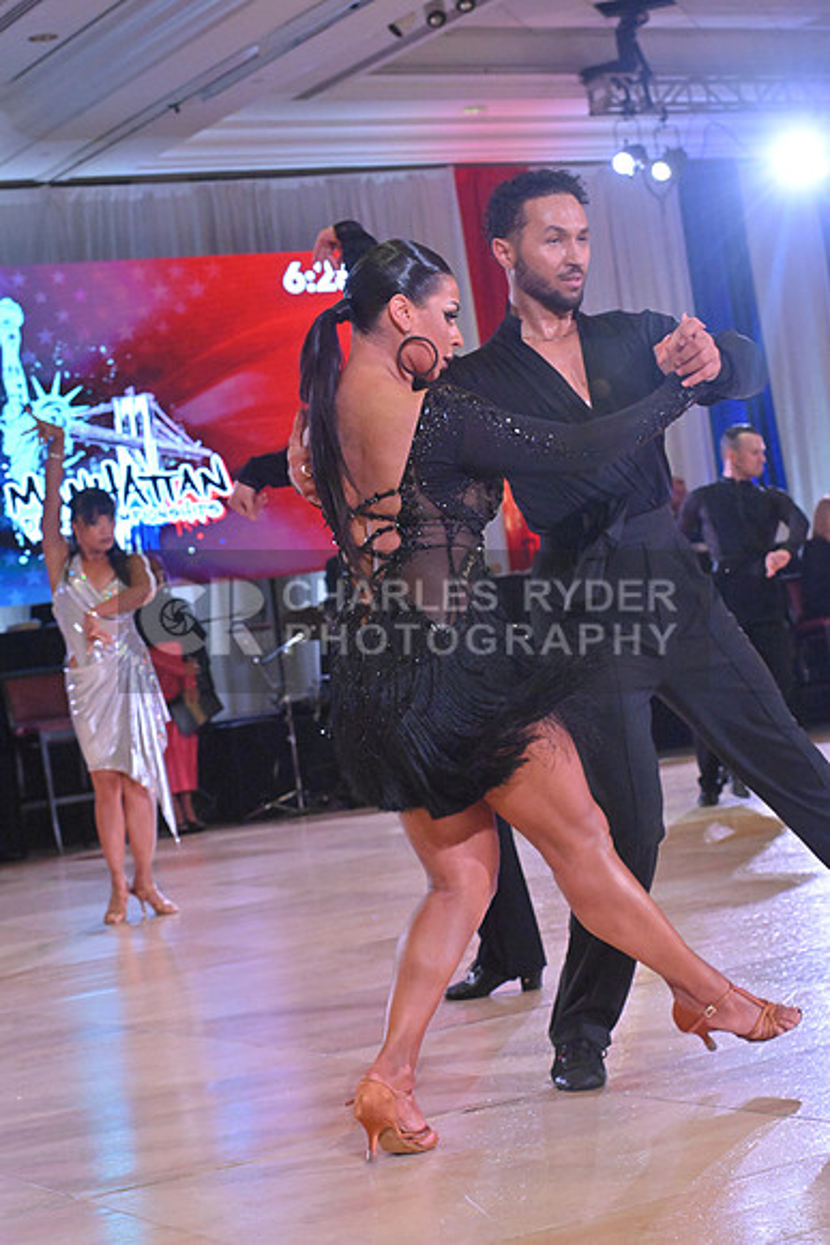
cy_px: 622
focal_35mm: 72
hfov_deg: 18.9
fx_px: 2488
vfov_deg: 28.1
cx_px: 415
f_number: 7.1
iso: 6400
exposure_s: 1/500
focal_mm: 72
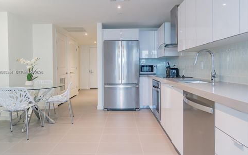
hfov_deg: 79.6
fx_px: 149
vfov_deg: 55.0
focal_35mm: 22
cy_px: 73
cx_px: 121
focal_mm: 14
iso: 100
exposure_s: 1/4
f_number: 6.3
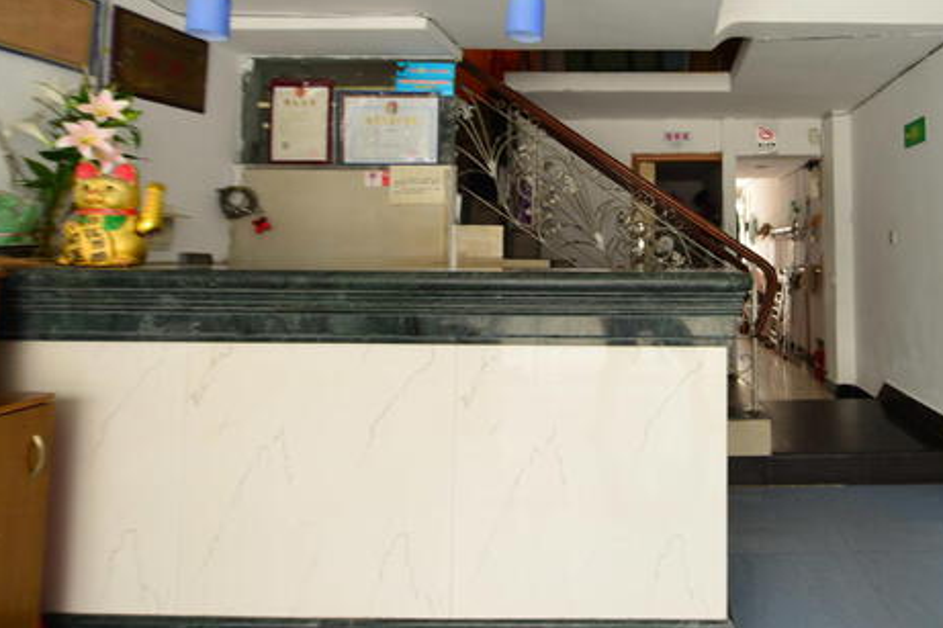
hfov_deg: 68.6
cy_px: 207
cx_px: 661
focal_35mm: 25
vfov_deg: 50.3
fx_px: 655
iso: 640
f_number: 2.8
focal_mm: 16
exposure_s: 1/15
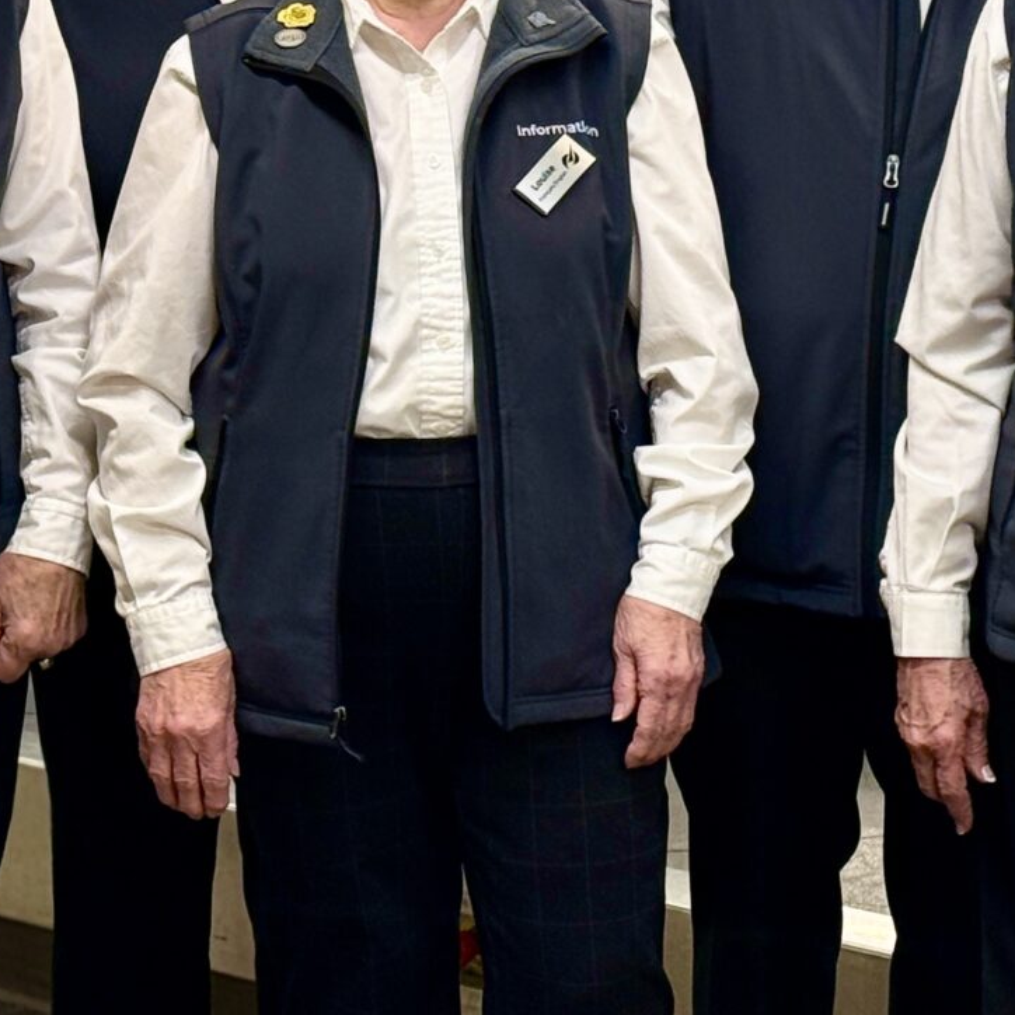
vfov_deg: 11.5
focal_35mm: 150
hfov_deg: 11.6
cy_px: 28
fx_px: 4976
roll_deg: +0.0
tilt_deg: -4.7
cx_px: 629
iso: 100
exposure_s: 1/60
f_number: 1.78
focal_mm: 6.76
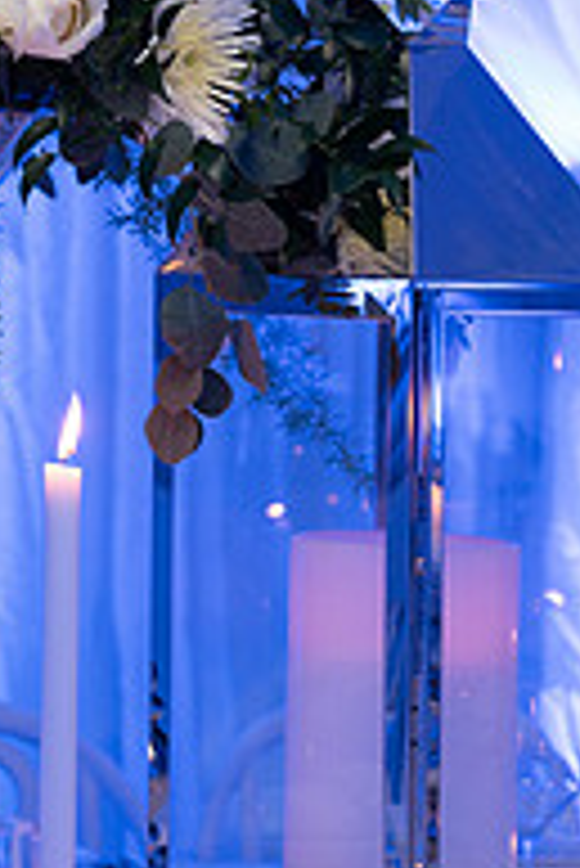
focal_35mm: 163
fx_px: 3932
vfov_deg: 12.5
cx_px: 45
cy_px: 198
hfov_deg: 8.4
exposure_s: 1/100
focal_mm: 70
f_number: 4
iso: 1250
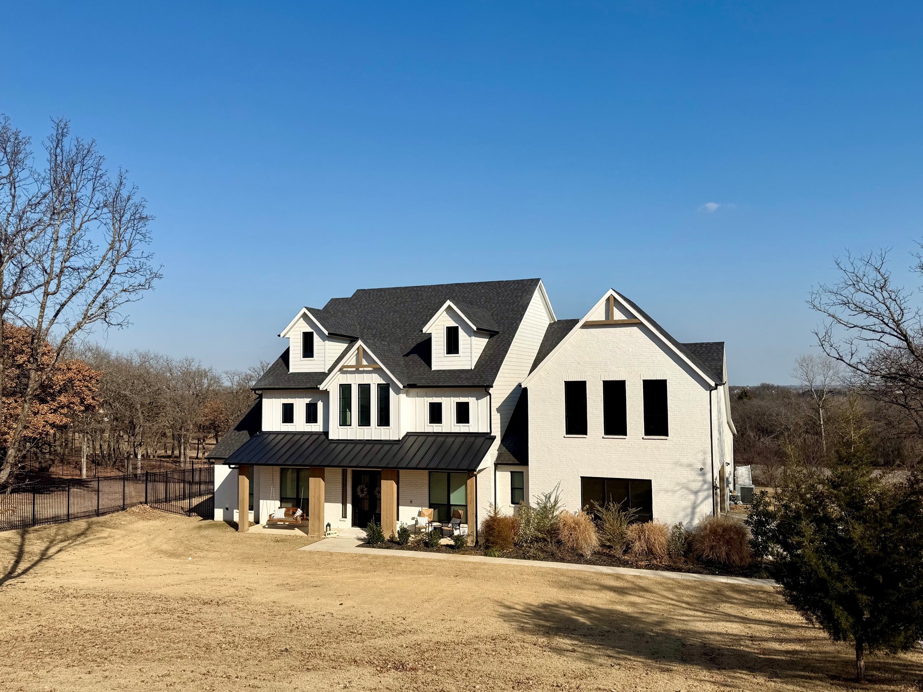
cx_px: 504
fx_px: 720
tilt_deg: +3.0
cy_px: 360
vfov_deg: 51.3
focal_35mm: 27
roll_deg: +1.4
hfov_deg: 65.2
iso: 80
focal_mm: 6.76
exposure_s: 1/9091
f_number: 1.78
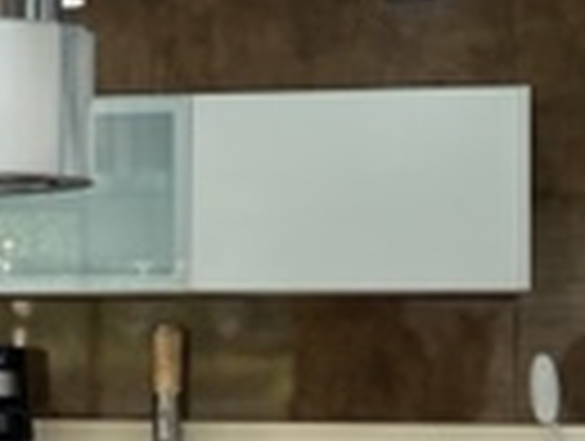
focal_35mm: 128
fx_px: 2167
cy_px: 279
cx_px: -117
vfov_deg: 11.6
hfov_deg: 14.9
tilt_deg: +1.6
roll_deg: +0.1
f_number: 1.6
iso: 125
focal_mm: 5.1
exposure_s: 1/120
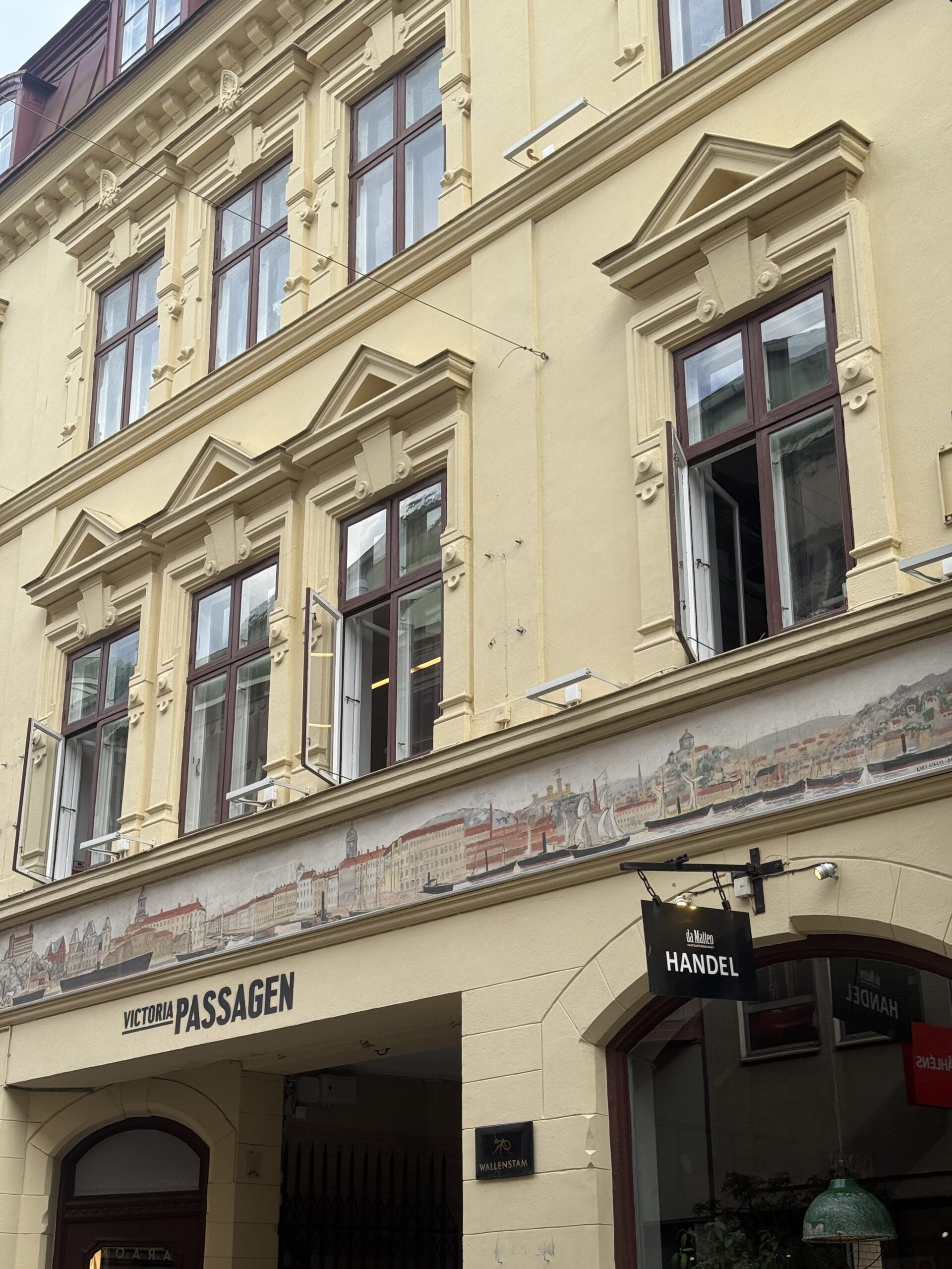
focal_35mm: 48
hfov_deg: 30.3
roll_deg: -0.3
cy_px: 634
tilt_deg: +23.2
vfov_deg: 39.7
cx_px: 476
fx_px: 1760
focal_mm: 6.76
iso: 64
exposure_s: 1/885
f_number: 1.78
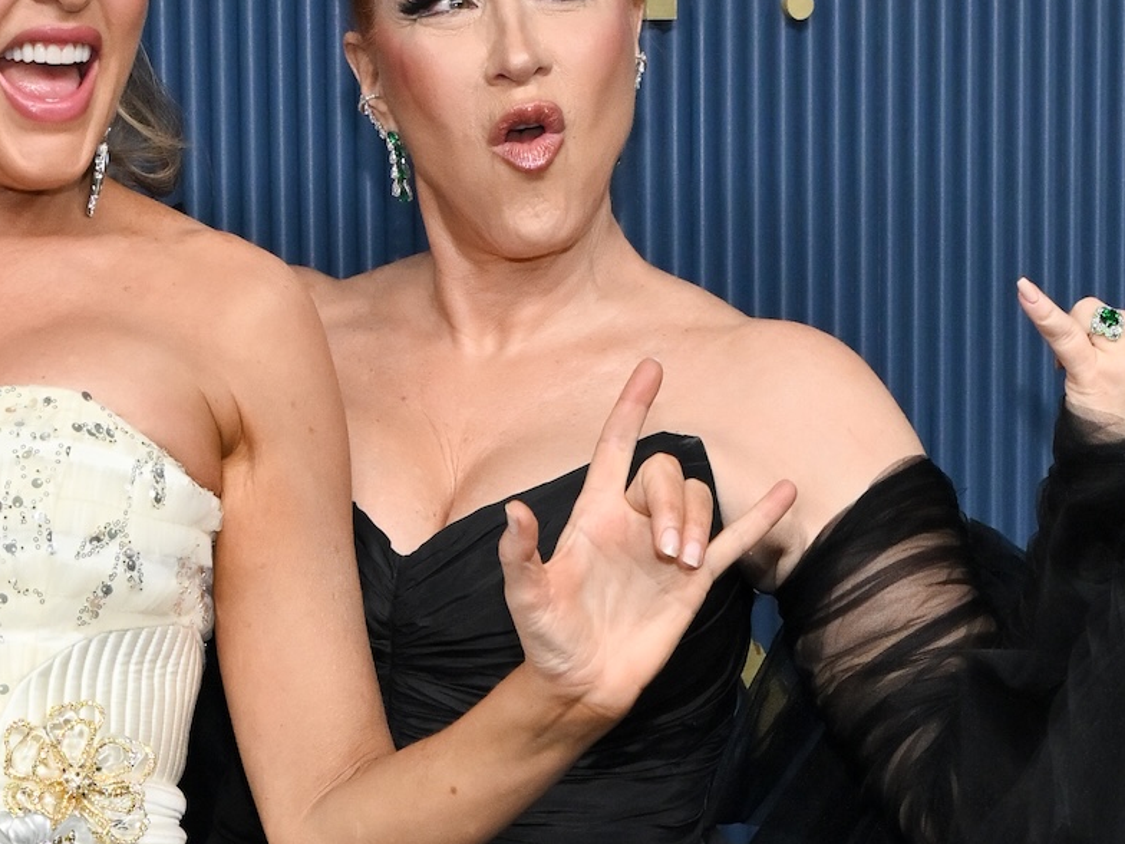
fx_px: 3347
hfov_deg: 19.0
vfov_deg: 14.4
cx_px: 349
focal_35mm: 103
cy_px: 446
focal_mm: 42
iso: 1000
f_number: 6.3
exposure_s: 1/200
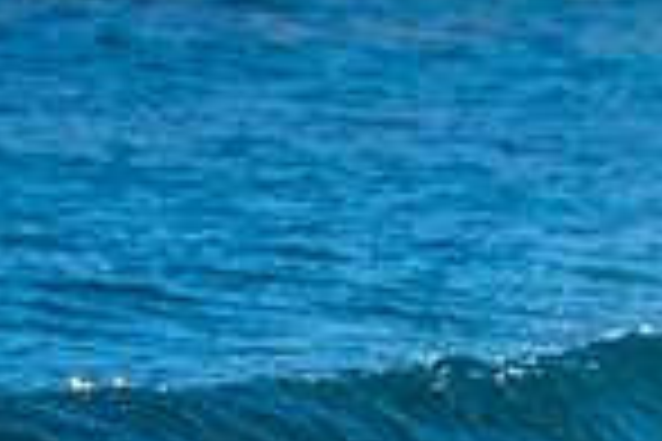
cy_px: 493
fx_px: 54500
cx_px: 1220
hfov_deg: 0.7
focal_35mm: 2964
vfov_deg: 0.5
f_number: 5.6
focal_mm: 500
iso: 200
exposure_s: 1/640
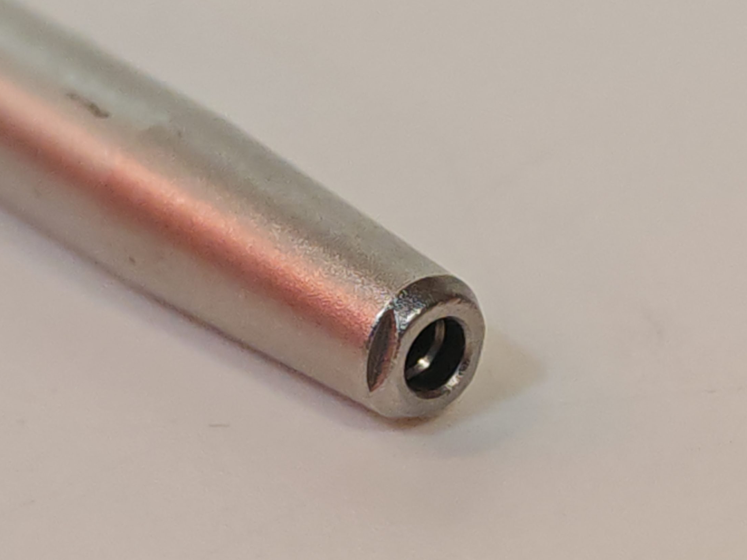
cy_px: 313
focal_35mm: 154
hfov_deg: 12.8
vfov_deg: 9.6
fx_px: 3324
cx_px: 341
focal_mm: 6.83
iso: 400
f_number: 2
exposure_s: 1/100
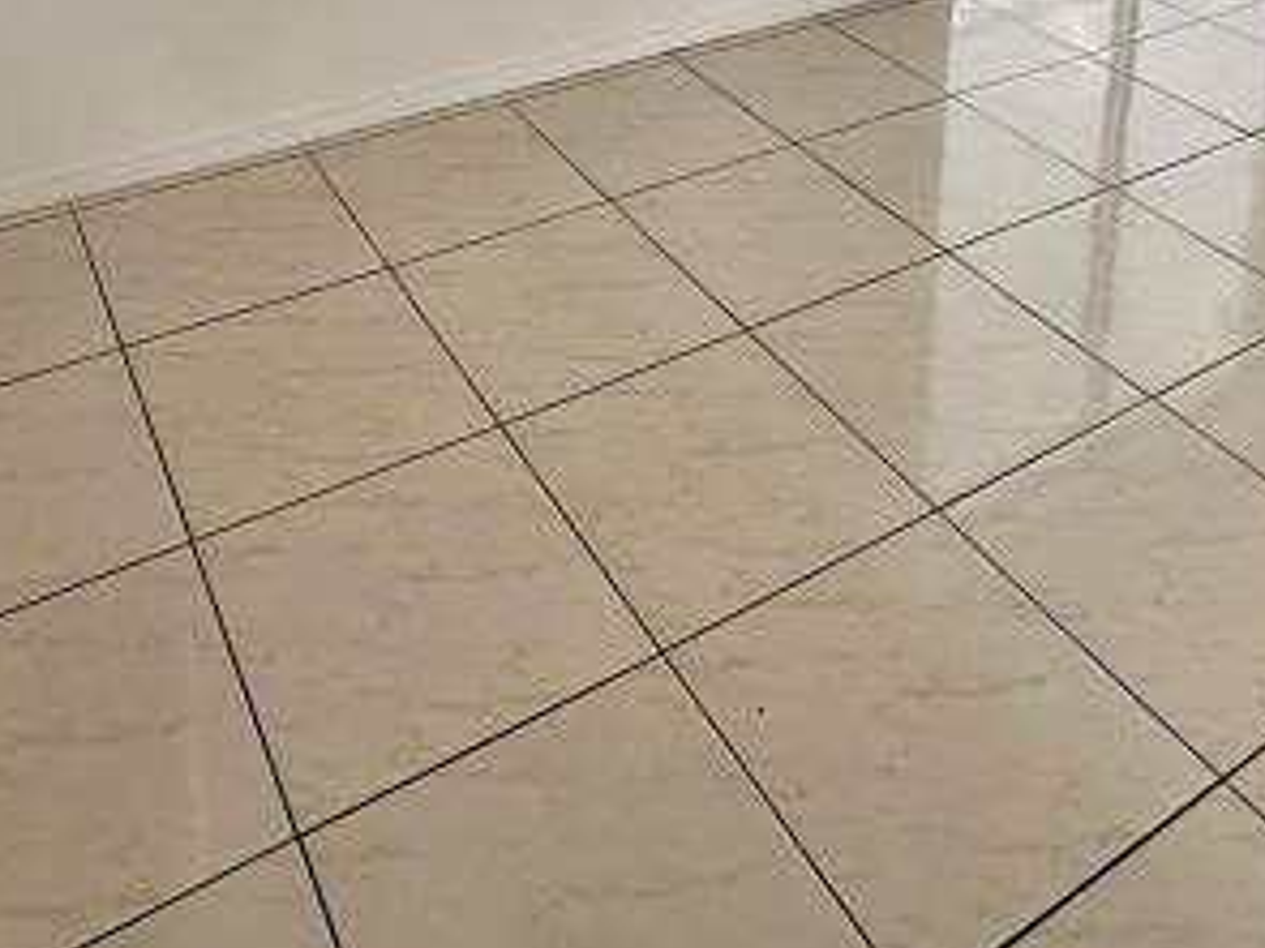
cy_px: -305
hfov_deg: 49.0
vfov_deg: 29.7
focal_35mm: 38
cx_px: 635
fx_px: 1388
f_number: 2.2
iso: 50
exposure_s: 1/99
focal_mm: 2.22
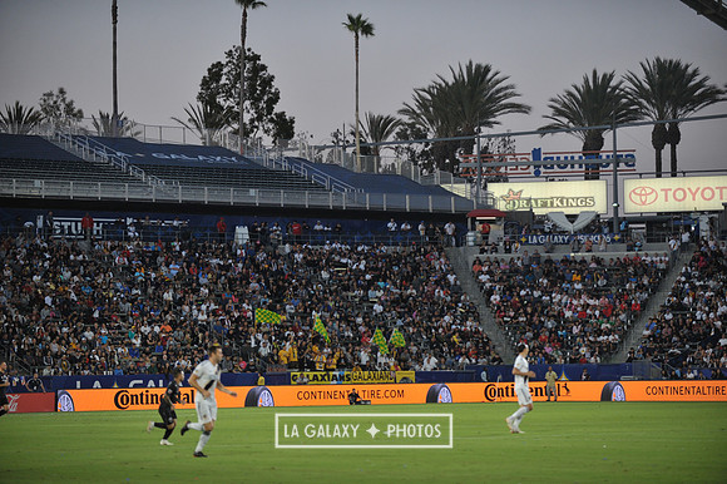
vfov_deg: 11.4
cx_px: 364
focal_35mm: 120
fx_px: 2422
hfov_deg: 17.1
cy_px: 242
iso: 1250
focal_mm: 120
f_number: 2.8
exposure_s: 1/1000
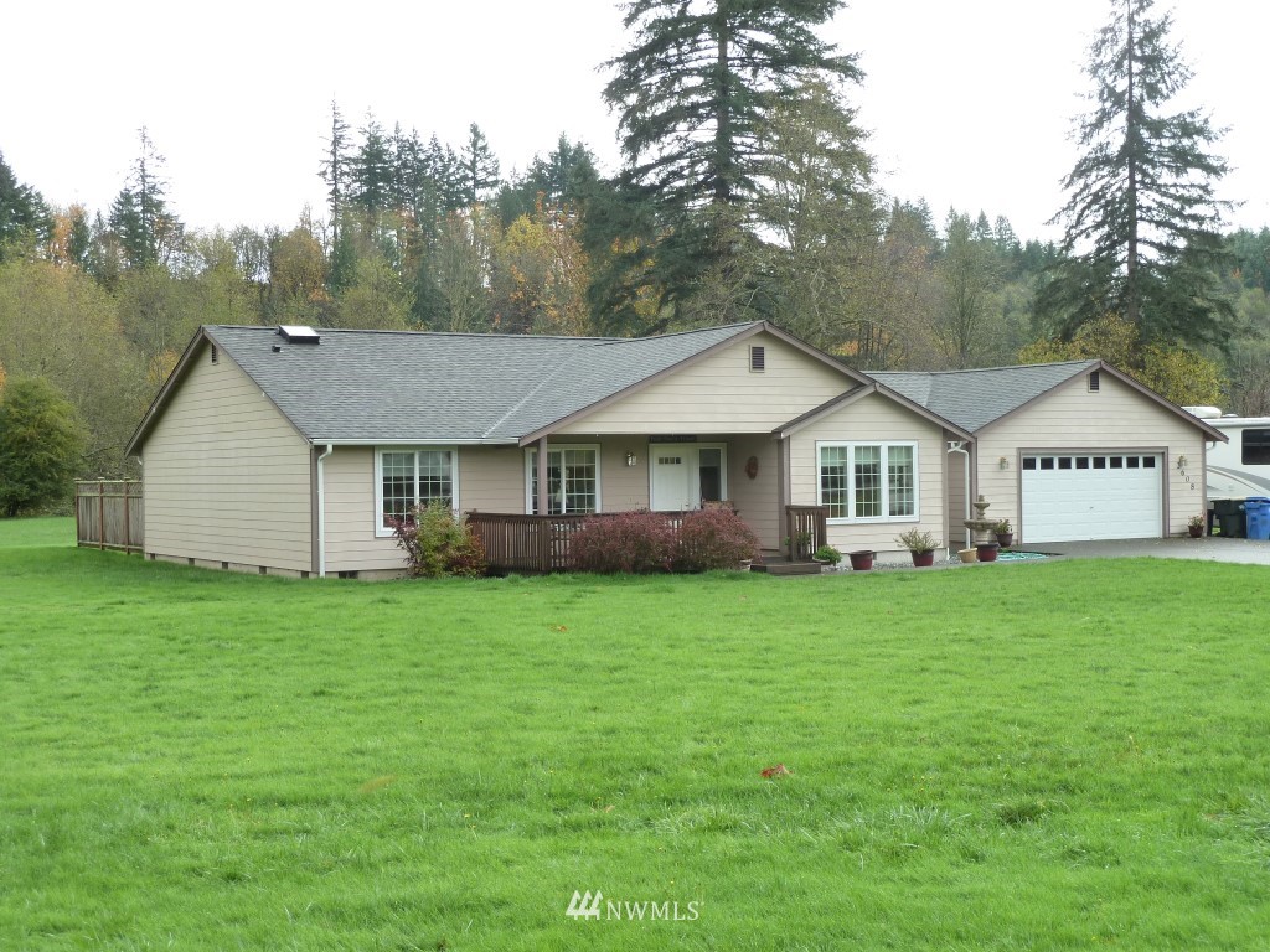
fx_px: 1761
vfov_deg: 30.3
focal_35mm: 48
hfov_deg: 39.7
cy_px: 476
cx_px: 635
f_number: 4
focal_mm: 7.9
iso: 125
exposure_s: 1/100
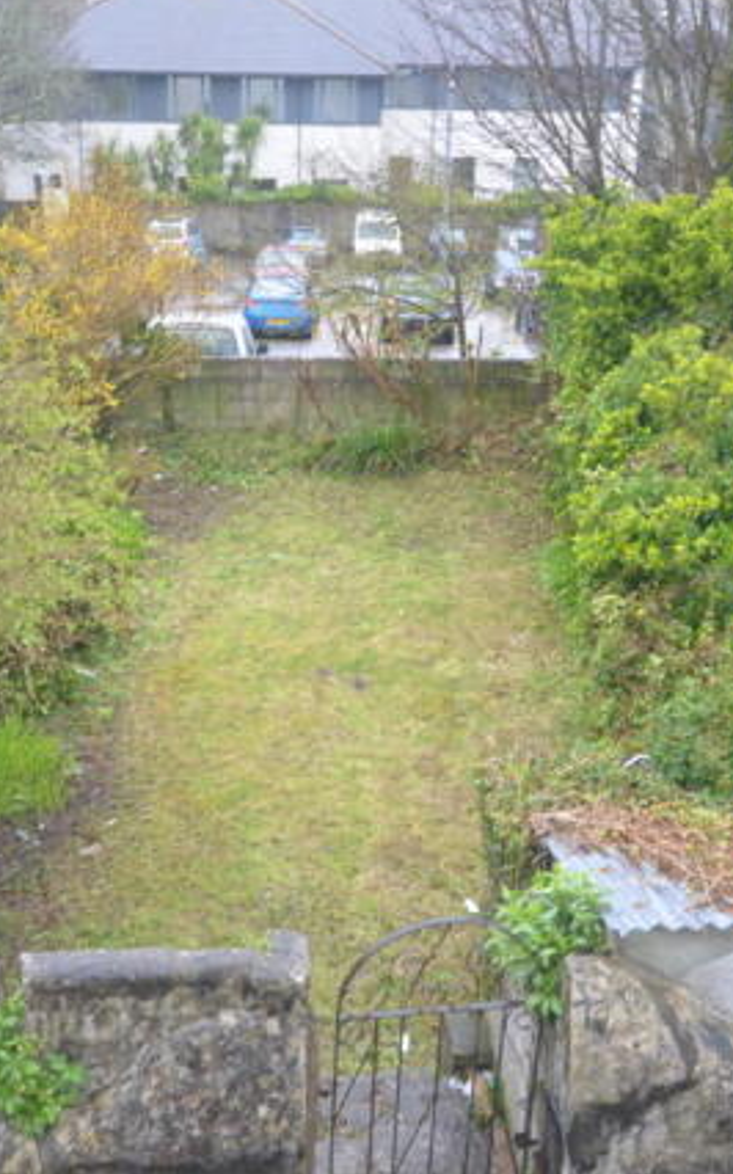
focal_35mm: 47
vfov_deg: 42.7
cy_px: 584
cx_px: 355
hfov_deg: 27.4
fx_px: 1503
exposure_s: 1/60
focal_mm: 20
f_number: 5.6
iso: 800
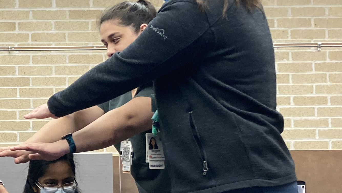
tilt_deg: +2.7
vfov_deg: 13.1
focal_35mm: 92
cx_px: 29
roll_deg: -0.1
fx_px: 834
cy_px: 158
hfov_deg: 22.6
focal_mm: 3.99
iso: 160
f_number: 1.8
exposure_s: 1/60
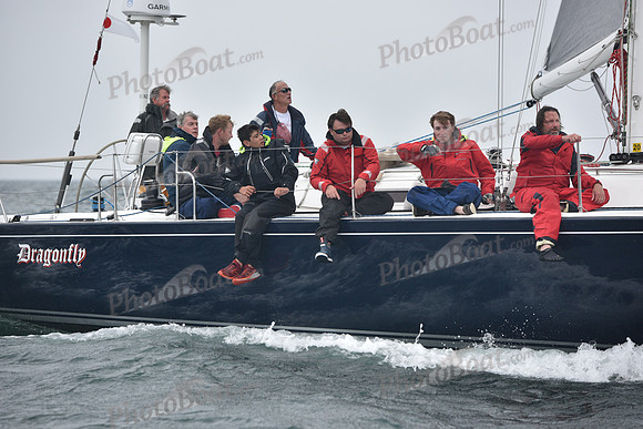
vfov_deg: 9.2
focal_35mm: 150
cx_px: 322
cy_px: 214
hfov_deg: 13.7
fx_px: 2680
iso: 320
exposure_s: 1/1000
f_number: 4.5
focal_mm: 150
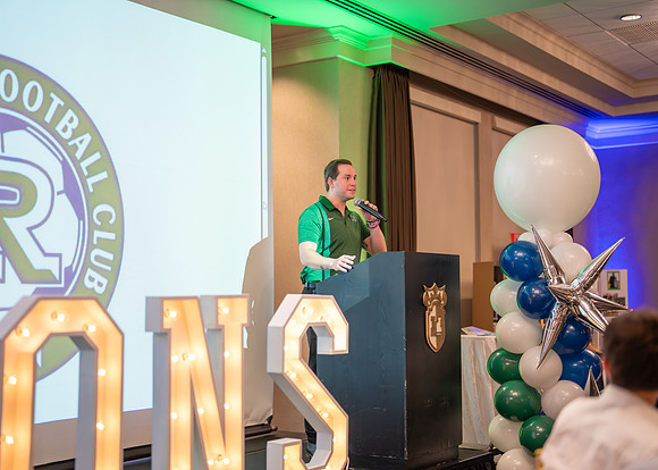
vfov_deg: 26.8
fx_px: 986
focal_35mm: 53
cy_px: 235
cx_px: 329
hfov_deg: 36.9
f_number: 1.2
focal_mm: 50
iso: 1000
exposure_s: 1/500
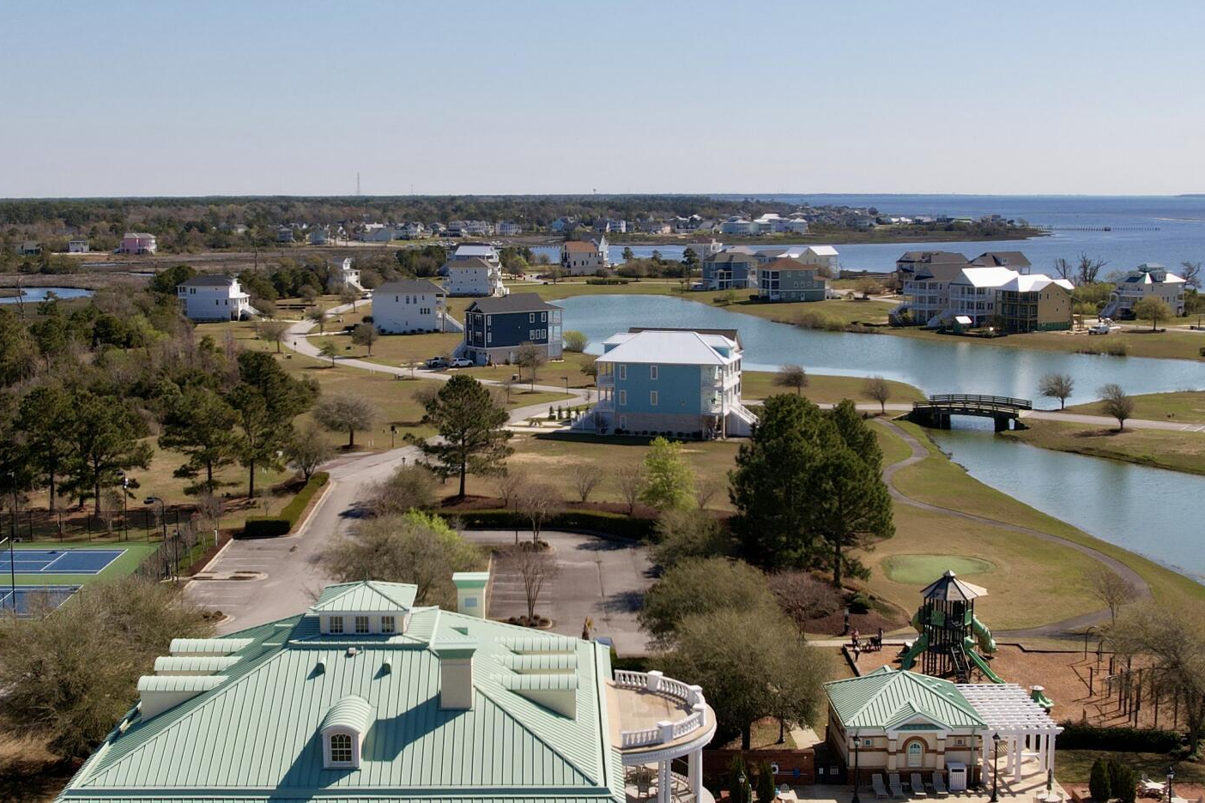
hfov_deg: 41.9
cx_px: 549
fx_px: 1573
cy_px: 389
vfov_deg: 28.6
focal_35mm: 47
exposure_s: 1/160
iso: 100
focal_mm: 8.38
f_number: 2.8
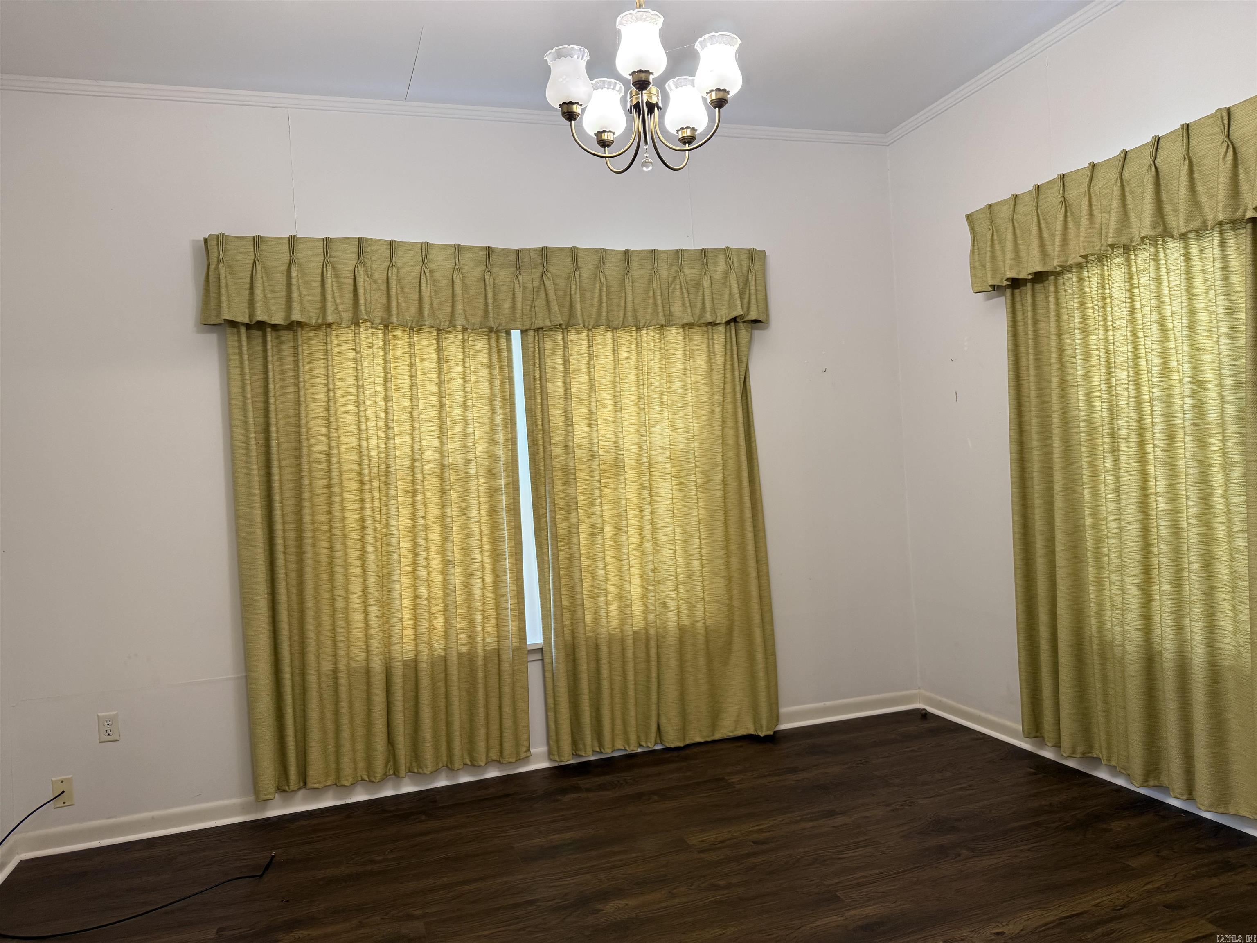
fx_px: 872
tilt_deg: +0.7
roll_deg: +3.2
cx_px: 628
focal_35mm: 24
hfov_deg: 71.6
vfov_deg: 56.8
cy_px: 472
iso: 200
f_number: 1.78
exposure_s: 1/60
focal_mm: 6.76
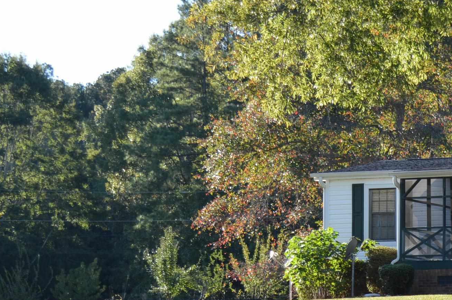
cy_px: 301
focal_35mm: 138
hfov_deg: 14.6
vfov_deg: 9.9
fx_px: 1731
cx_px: 473
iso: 100
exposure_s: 1/125
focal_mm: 40
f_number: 5.6
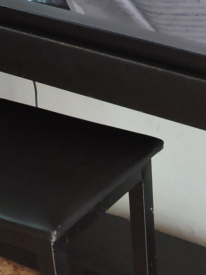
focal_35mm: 102
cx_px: 262
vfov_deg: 18.5
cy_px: 301
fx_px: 809
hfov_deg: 14.0
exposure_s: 1/20
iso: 400
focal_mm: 4.3
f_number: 3
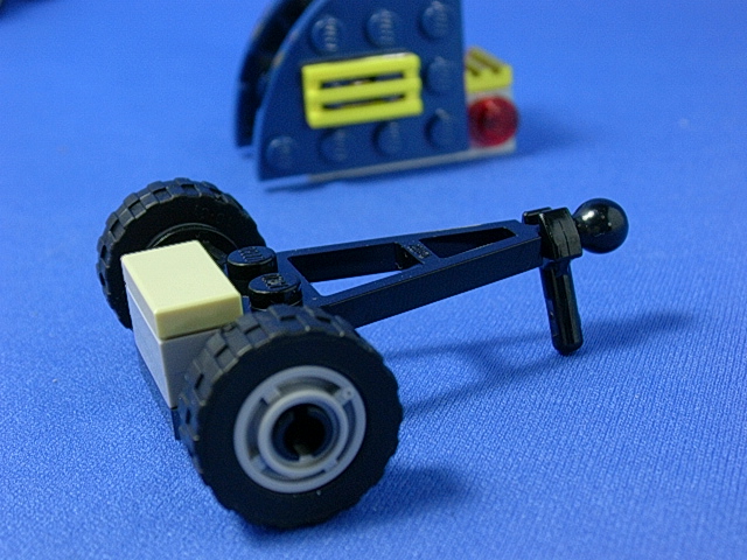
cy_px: 280
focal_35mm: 67
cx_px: 374
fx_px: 1446
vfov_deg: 21.9
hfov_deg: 29.0
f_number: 3.6
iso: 70
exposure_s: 1/8.7
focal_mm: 10.2
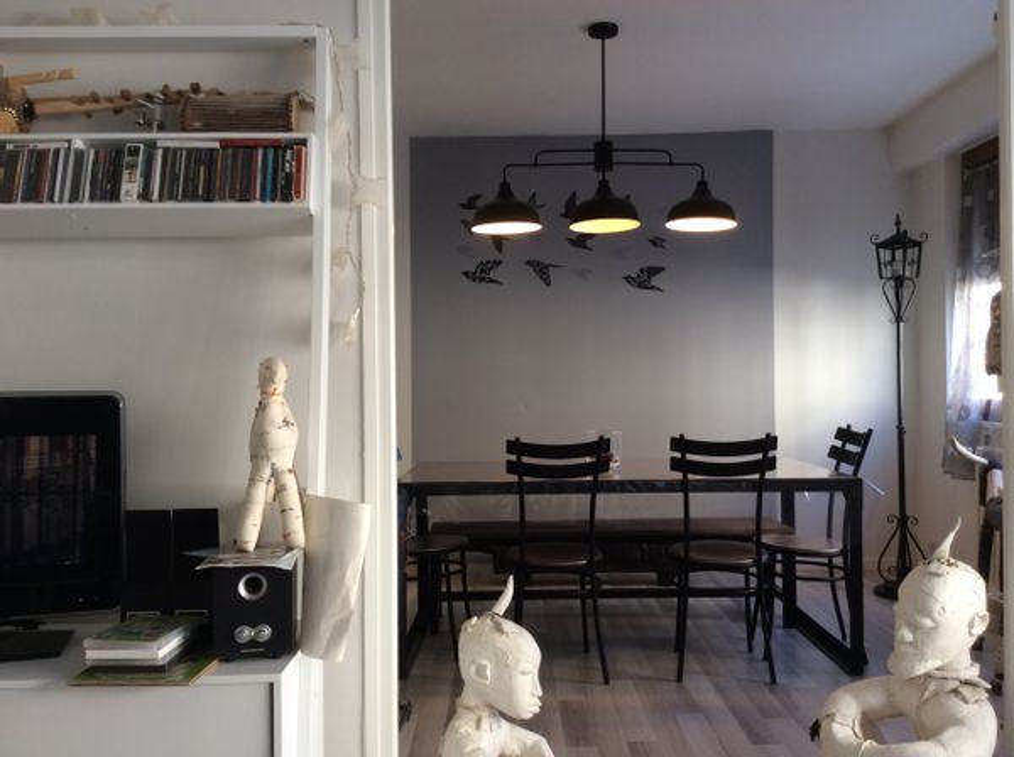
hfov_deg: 56.9
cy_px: 378
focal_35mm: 32
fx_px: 936
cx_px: 507
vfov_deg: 44.0
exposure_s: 1/25
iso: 40
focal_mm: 3.3
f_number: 2.4
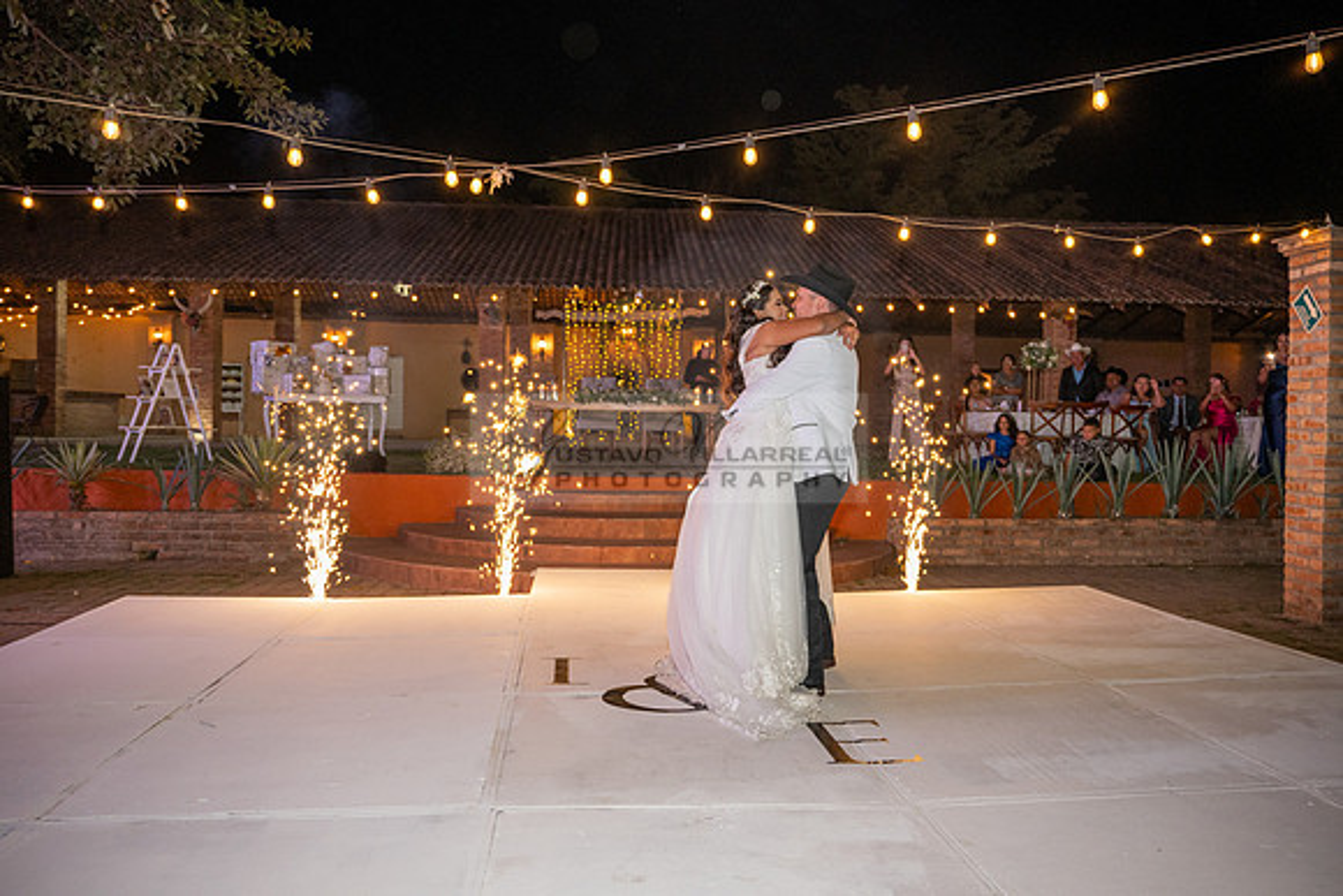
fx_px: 1045
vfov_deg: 46.4
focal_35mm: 28
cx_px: 672
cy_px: 448
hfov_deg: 65.5
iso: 2000
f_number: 4
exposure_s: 1/160
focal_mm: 28
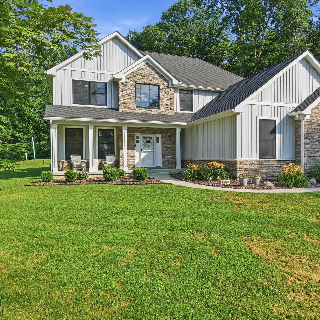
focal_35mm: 29
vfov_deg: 55.6
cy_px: 157
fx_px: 303
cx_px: 199
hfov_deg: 55.0
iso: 200
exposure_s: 1/2500
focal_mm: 8.7
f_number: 1.8
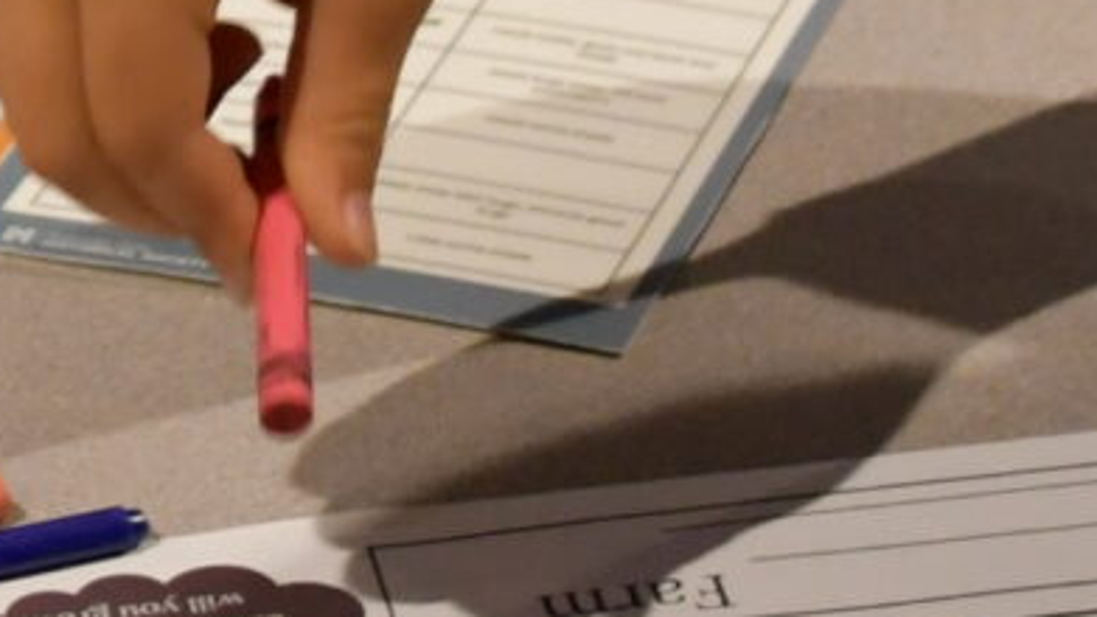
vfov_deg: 4.8
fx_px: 7185
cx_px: -446
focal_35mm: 247
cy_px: -784
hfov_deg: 8.6
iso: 1400
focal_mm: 24
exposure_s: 1/125
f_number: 3.8
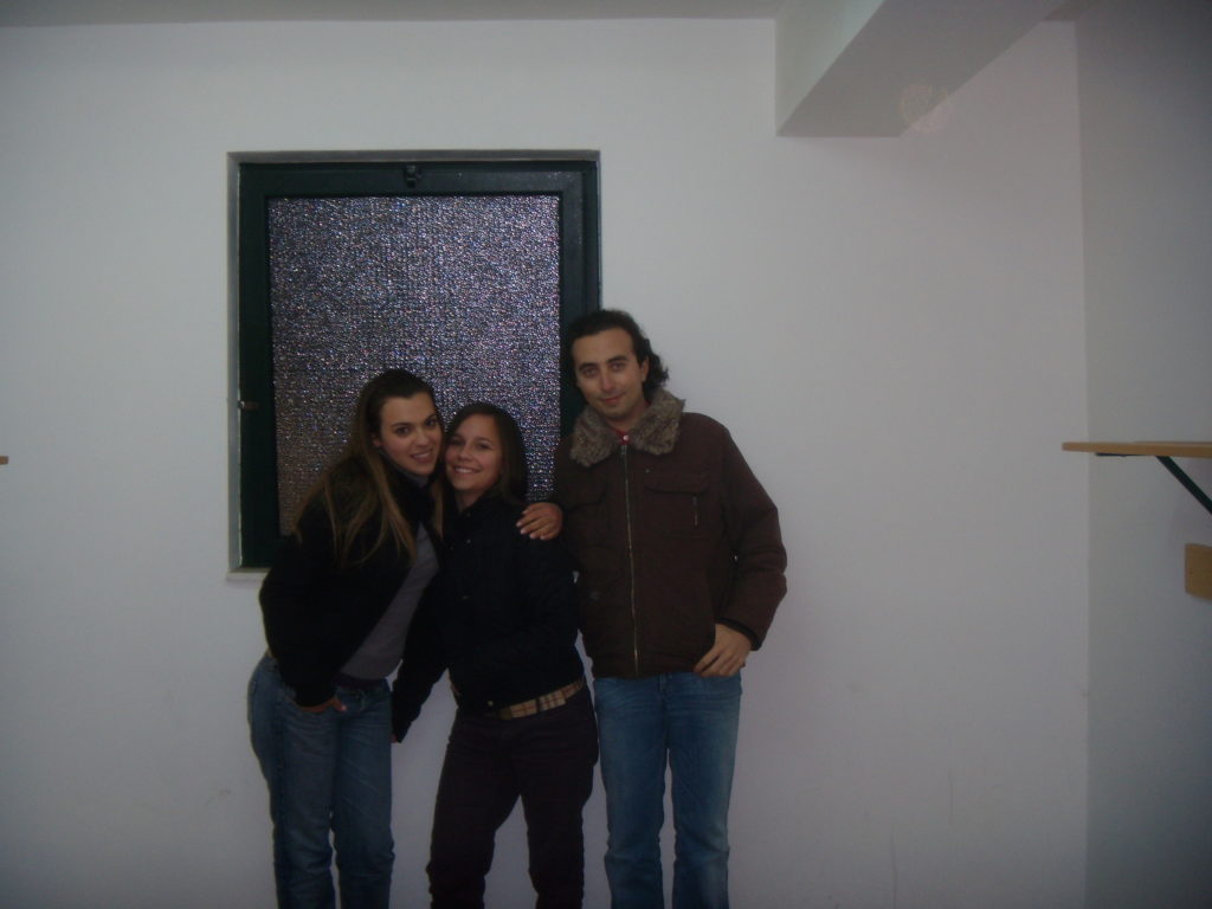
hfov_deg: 49.0
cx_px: 606
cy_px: 454
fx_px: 1330
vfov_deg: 37.7
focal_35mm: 38
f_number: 3.5
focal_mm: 6.4
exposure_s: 1/60.2
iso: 64
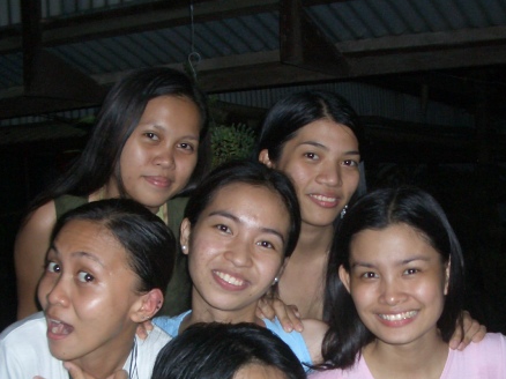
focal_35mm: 64
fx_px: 935
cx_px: 268
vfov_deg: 22.4
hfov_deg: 30.3
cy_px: 328
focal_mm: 5.8
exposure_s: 1/60
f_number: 2.6
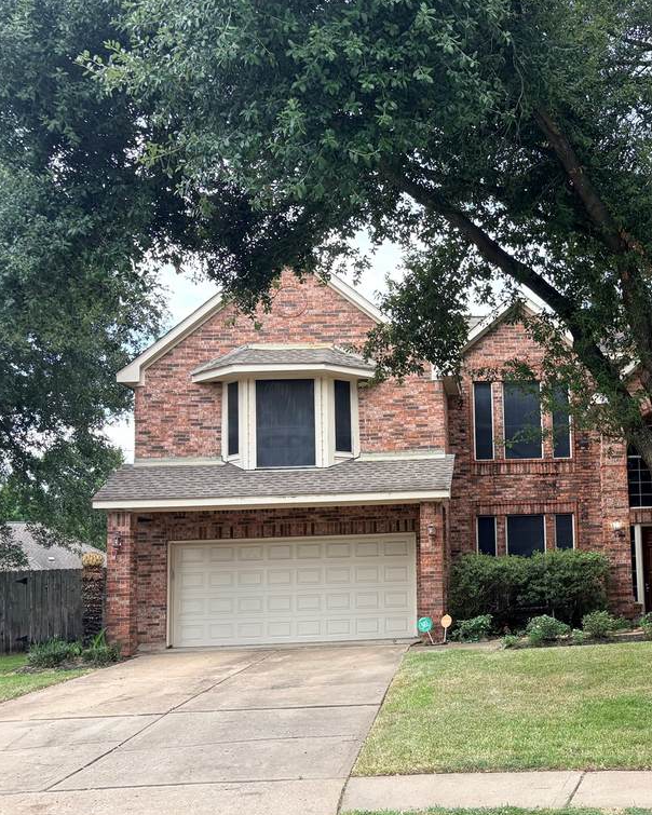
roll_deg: +2.5
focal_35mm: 43
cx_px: 600
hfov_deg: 32.9
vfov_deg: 42.7
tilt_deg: +6.5
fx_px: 1037
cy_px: 479
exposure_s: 1/241
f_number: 1.6
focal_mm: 5.96
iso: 100
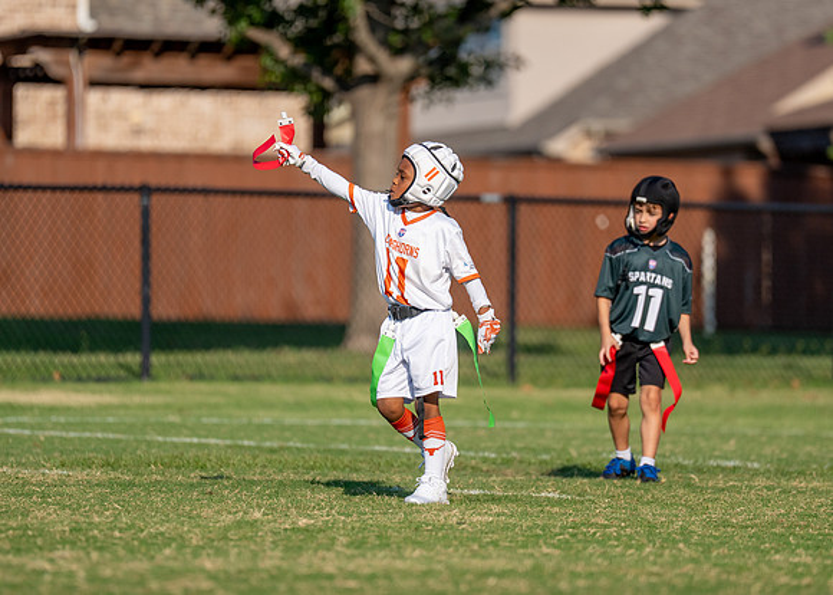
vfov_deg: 4.8
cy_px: 267
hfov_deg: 6.7
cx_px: 477
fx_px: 7128
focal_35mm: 301
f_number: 2.8
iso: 200
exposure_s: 1/4000
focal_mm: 200
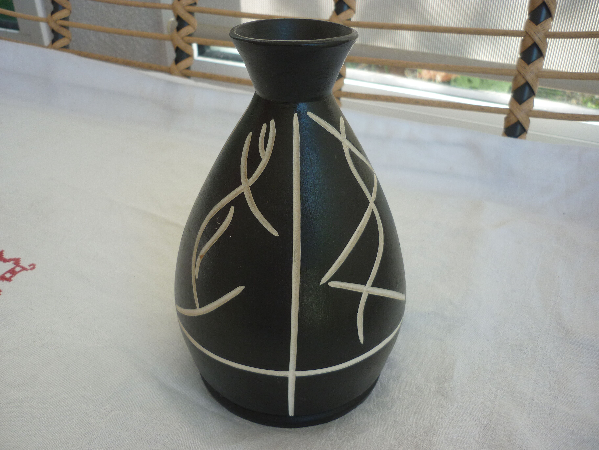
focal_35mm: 33
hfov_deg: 55.4
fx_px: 571
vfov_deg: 42.9
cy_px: 225
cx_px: 300
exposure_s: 1/60
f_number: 2.8
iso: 80
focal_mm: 5.5
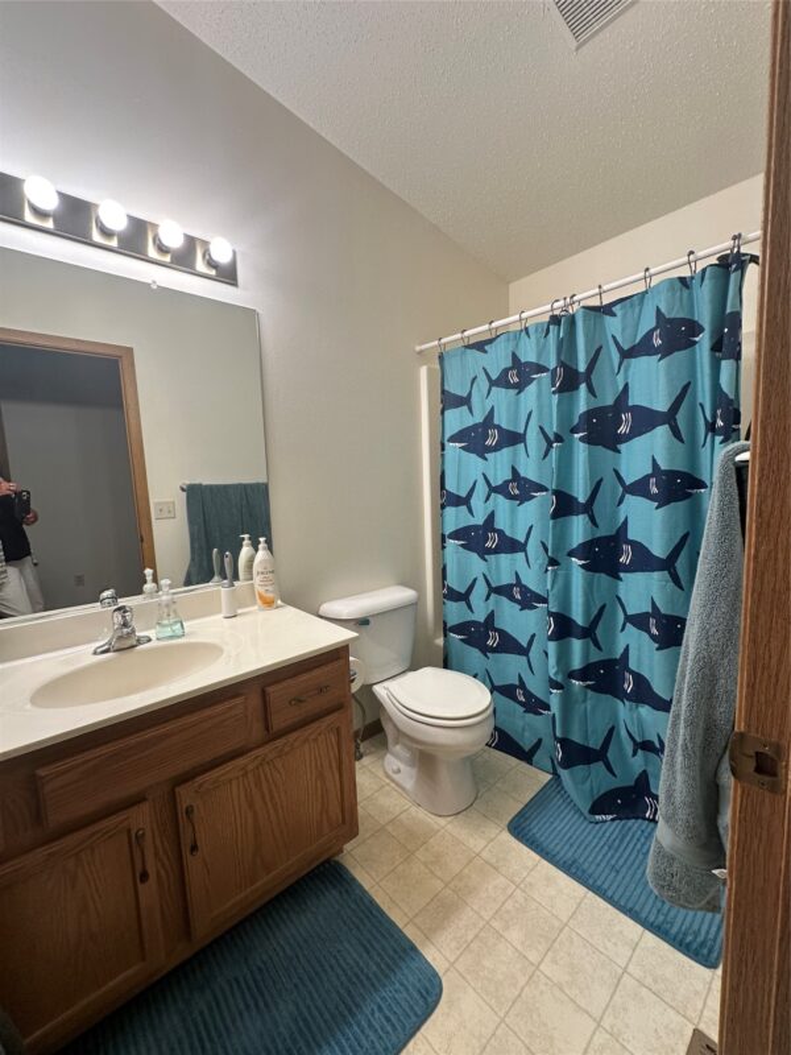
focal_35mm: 14
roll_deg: +2.2
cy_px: 528
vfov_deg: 102.1
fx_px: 427
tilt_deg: -4.1
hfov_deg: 85.7
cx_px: 396
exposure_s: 1/120
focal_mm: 2.22
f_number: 2.2
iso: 160
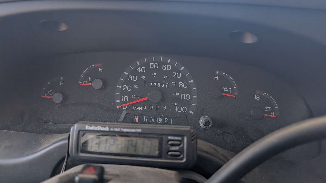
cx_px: 164
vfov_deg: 42.8
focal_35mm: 27
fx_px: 233
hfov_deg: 69.9
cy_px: 80
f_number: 1.68
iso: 45
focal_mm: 6.9
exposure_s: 1/171
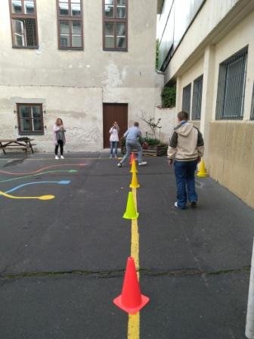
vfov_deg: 67.3
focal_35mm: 26
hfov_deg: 53.1
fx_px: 254
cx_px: 127
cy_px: 170
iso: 100
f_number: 2.2
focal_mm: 3.46
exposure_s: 1/184
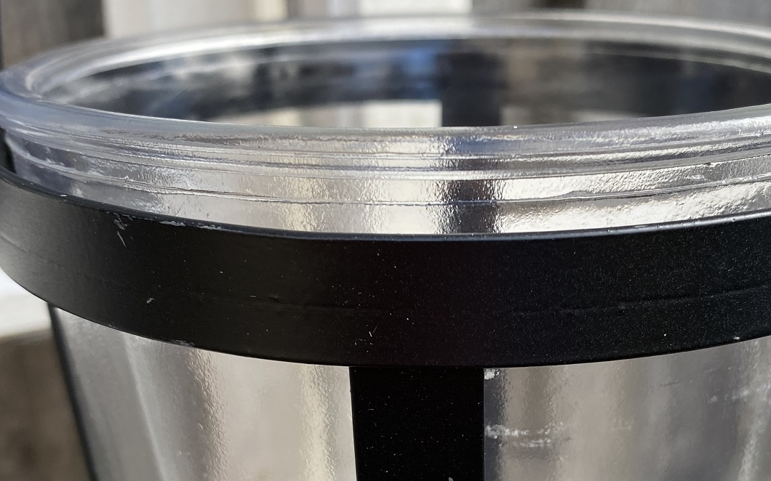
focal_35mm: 52
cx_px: 455
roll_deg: -1.1
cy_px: 380
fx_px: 1092
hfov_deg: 38.7
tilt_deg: -25.8
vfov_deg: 24.5
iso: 32
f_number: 1.8
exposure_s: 1/198
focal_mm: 4.25
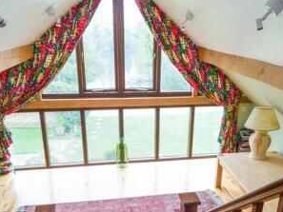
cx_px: 156
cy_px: 145
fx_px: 294
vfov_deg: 39.1
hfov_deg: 51.3
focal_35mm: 36
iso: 160
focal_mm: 11.2
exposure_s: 1/8
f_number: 7.1
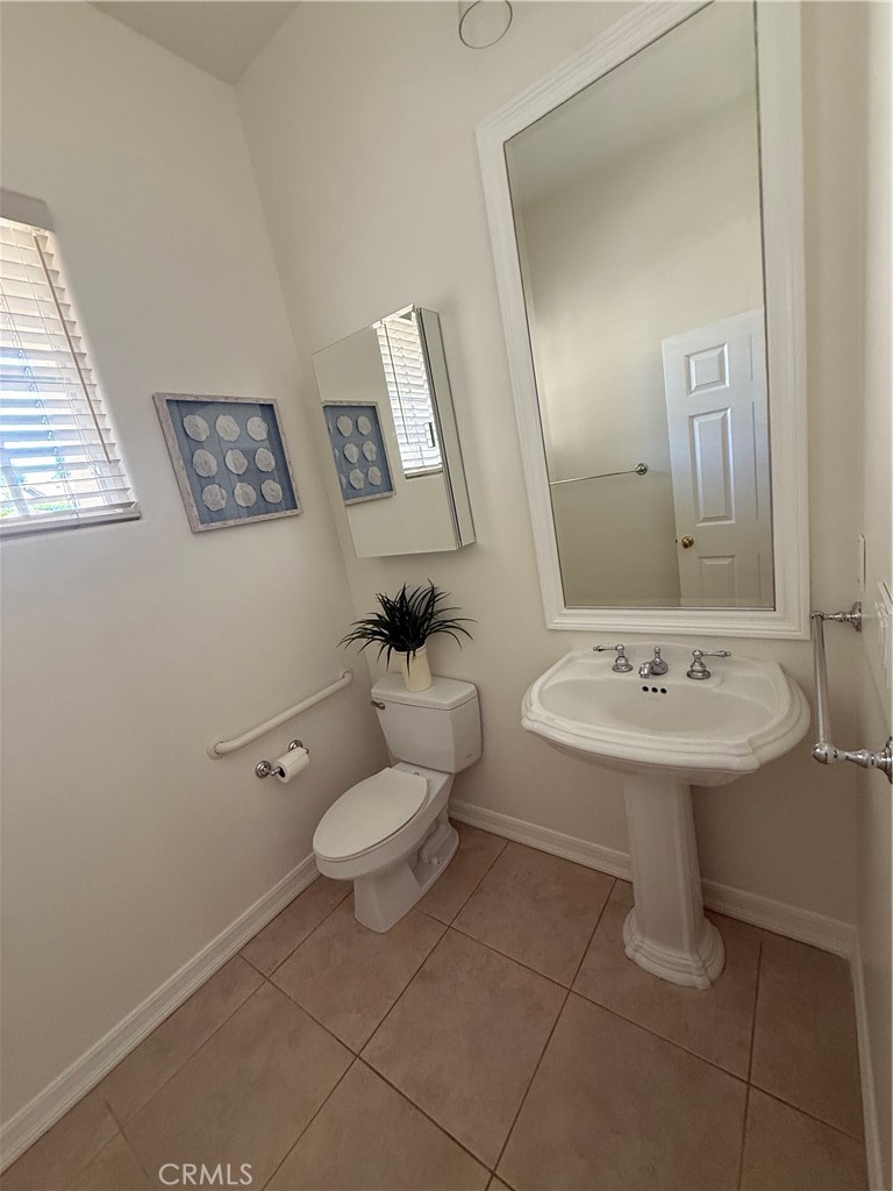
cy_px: 596
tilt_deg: -10.8
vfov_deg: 102.1
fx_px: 482
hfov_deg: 85.7
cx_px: 446
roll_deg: +11.3
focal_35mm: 14
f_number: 2.2
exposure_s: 1/60
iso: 400
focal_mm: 2.22
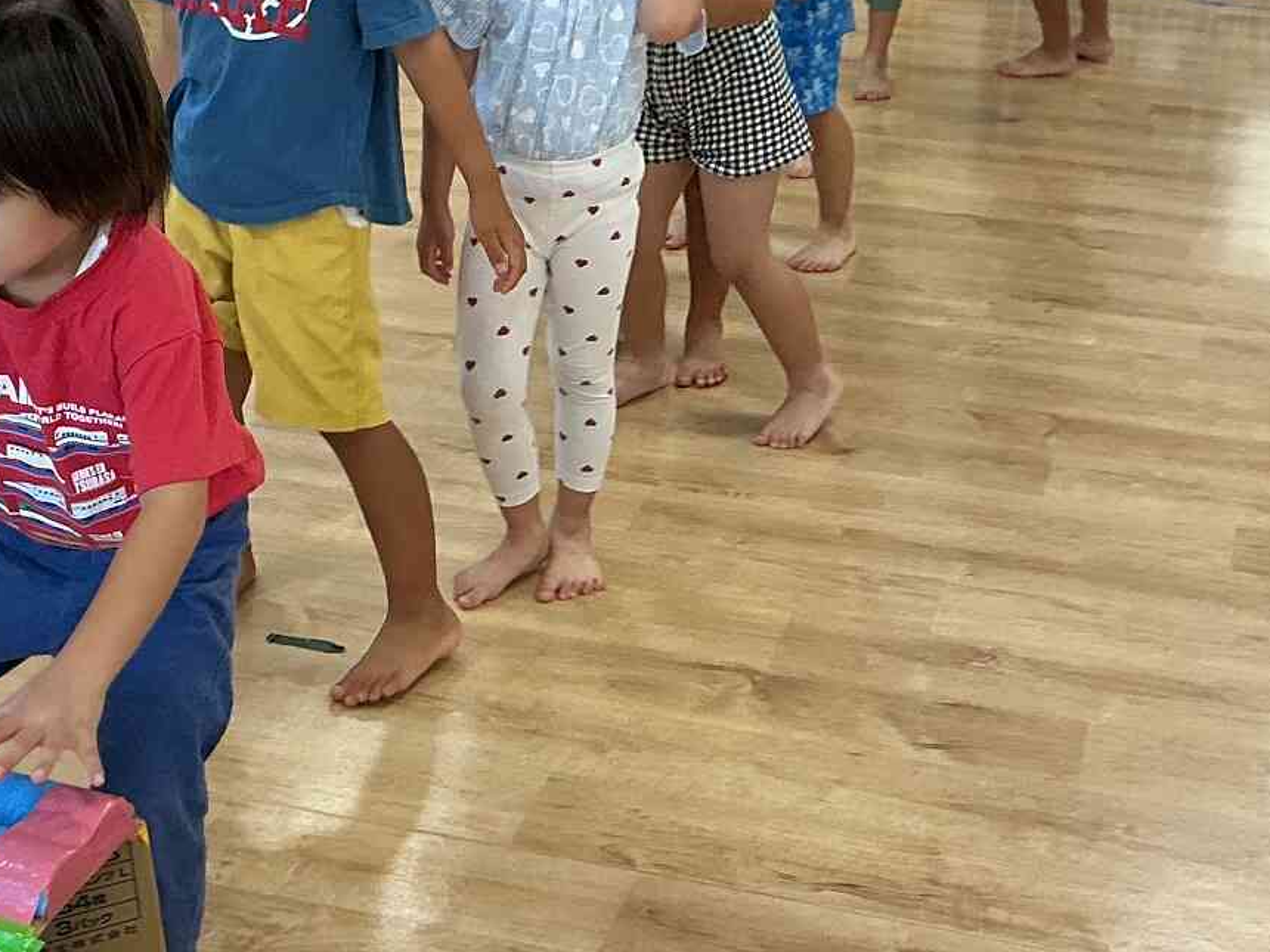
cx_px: 595
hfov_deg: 28.6
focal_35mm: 68
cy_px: 440
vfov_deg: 21.6
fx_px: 2495
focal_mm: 3
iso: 40
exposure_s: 1/120
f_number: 1.8
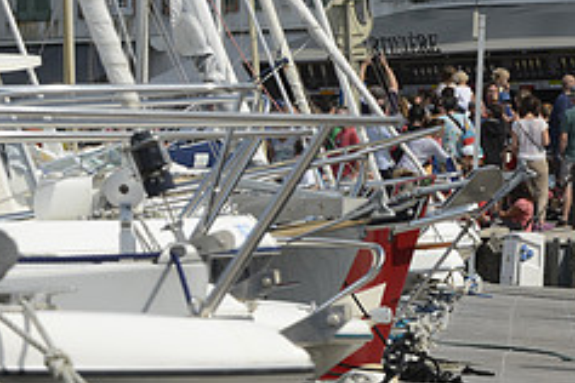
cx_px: 534
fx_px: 7810
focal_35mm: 489
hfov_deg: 4.2
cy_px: 204
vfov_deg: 2.8
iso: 800
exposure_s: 1/800
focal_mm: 200
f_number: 14
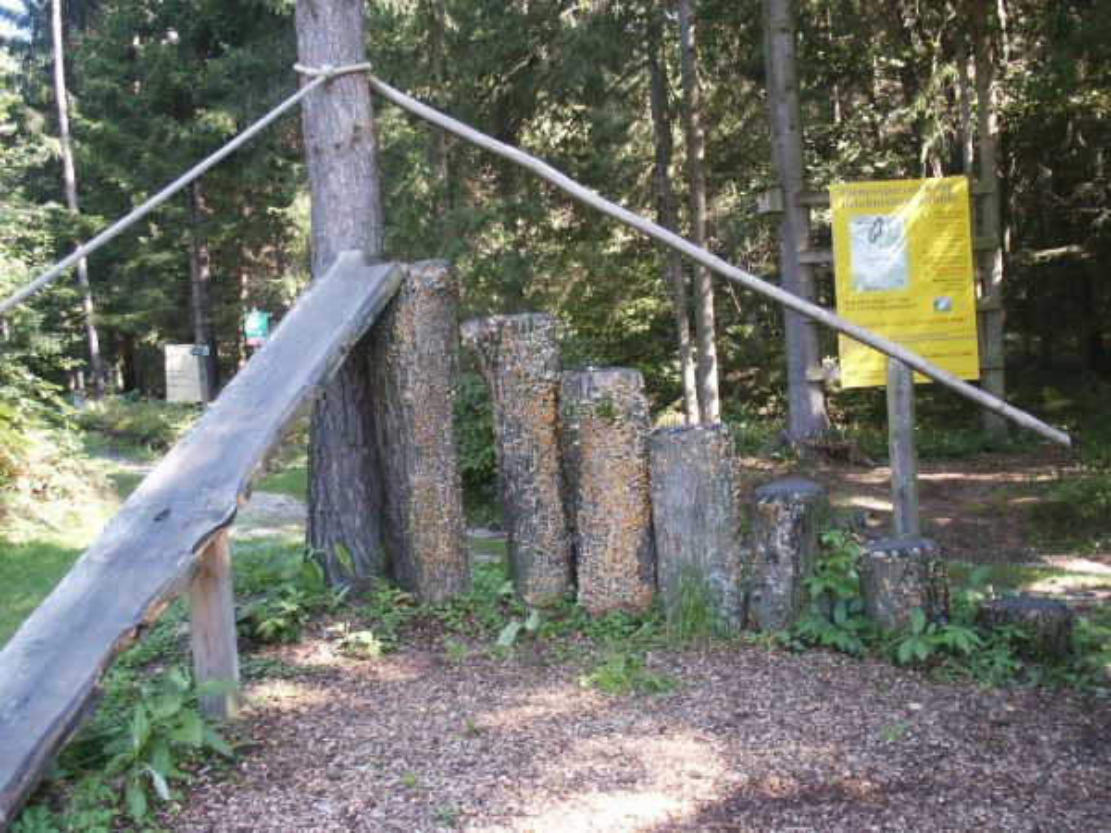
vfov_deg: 40.7
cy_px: 416
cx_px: 556
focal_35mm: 35
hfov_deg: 52.6
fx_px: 1123
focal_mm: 7.18
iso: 100
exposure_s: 1/45
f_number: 3
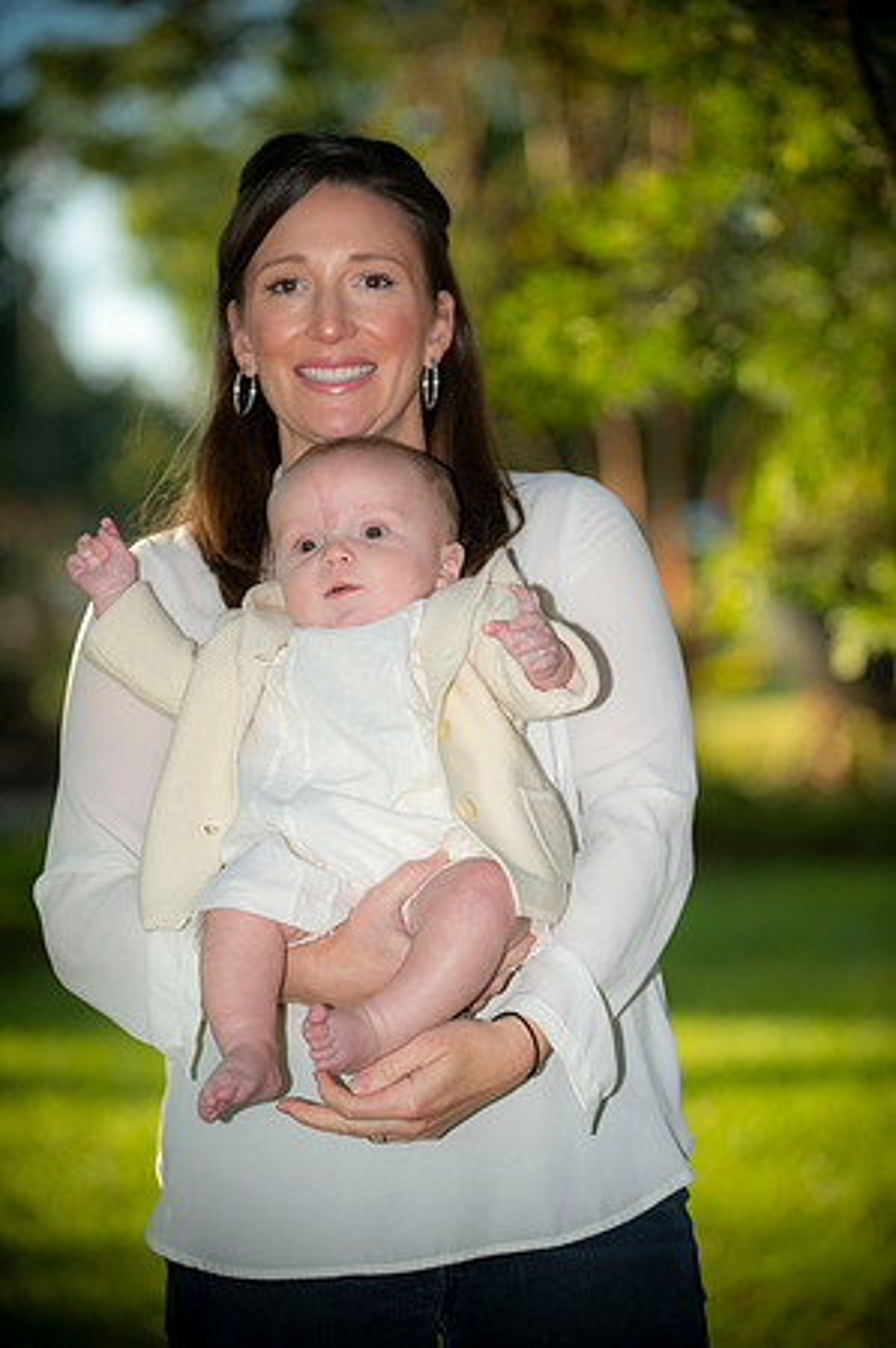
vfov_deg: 17.7
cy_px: 674
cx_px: 448
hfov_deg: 11.8
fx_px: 4340
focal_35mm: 116
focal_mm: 116
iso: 100
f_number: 4
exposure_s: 1/320
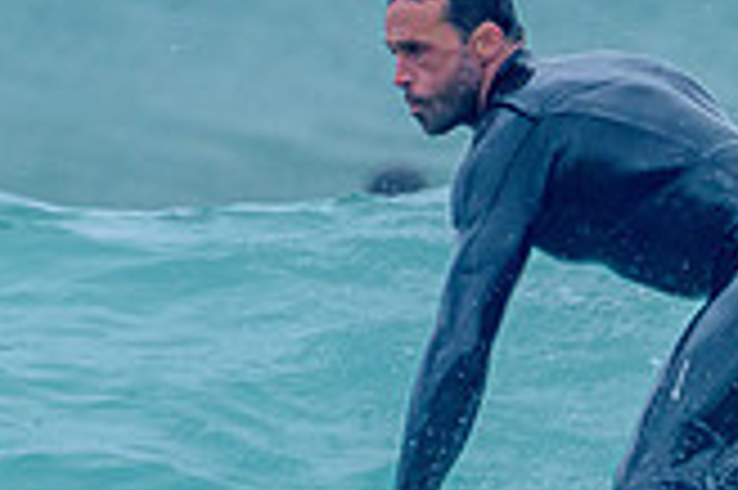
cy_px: 511
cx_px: 445
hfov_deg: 0.9
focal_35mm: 2226
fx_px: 45587
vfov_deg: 0.6
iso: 800
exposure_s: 1/2000
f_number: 5.6
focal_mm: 500
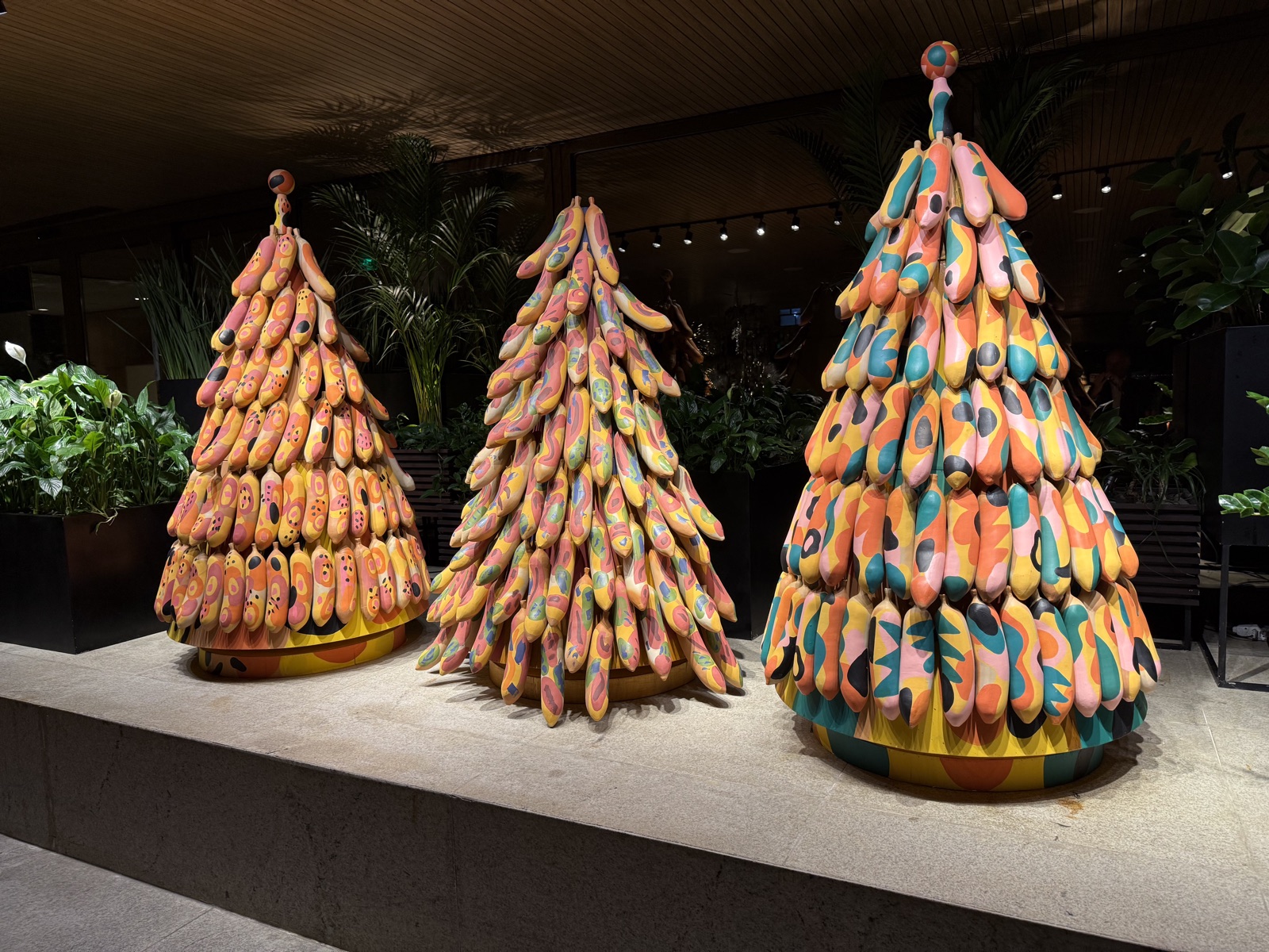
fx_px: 880
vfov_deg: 56.8
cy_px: 476
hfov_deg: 71.6
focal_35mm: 24
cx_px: 634
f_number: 1.78
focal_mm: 6.76
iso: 160
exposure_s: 1/115
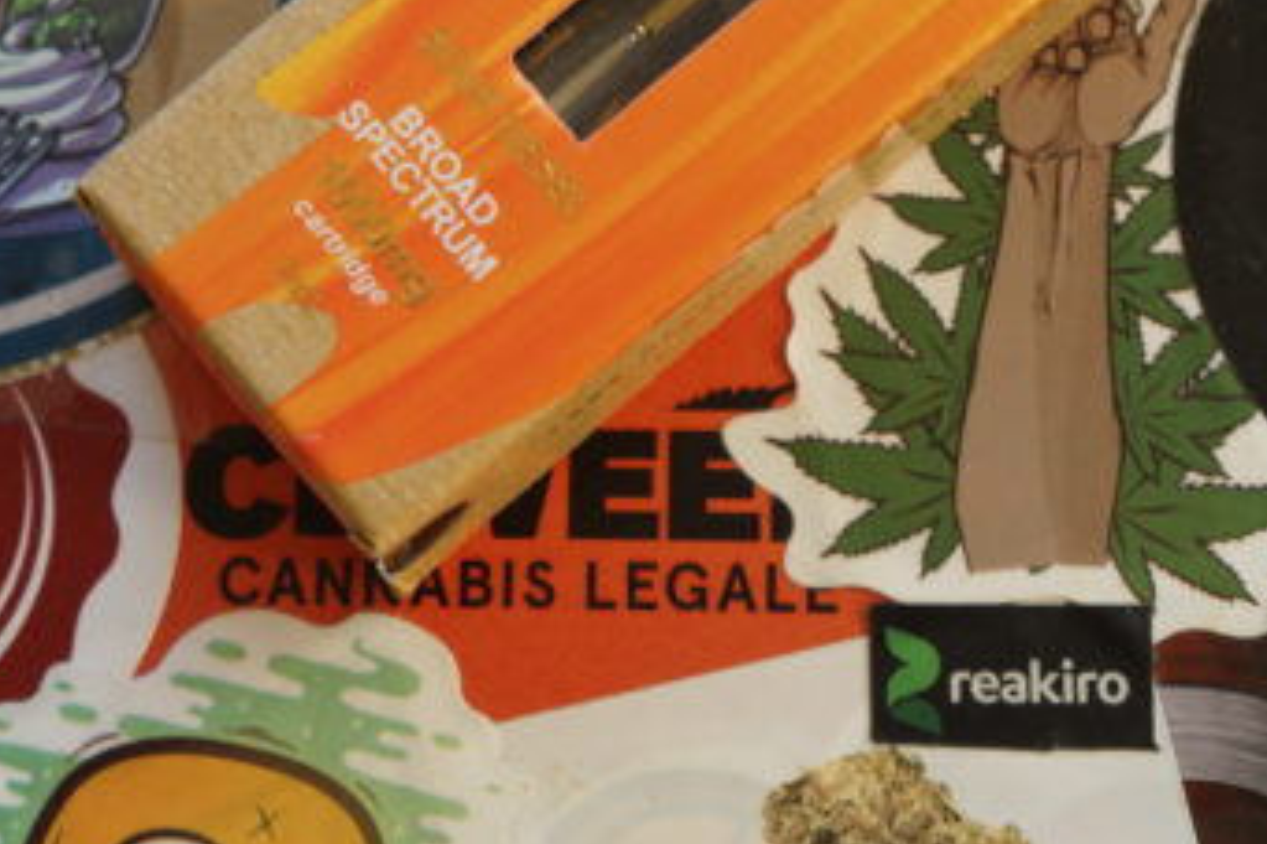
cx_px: 613
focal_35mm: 108
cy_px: 20
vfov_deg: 12.5
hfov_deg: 18.9
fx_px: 3799
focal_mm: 32
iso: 400
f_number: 5
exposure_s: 1/100
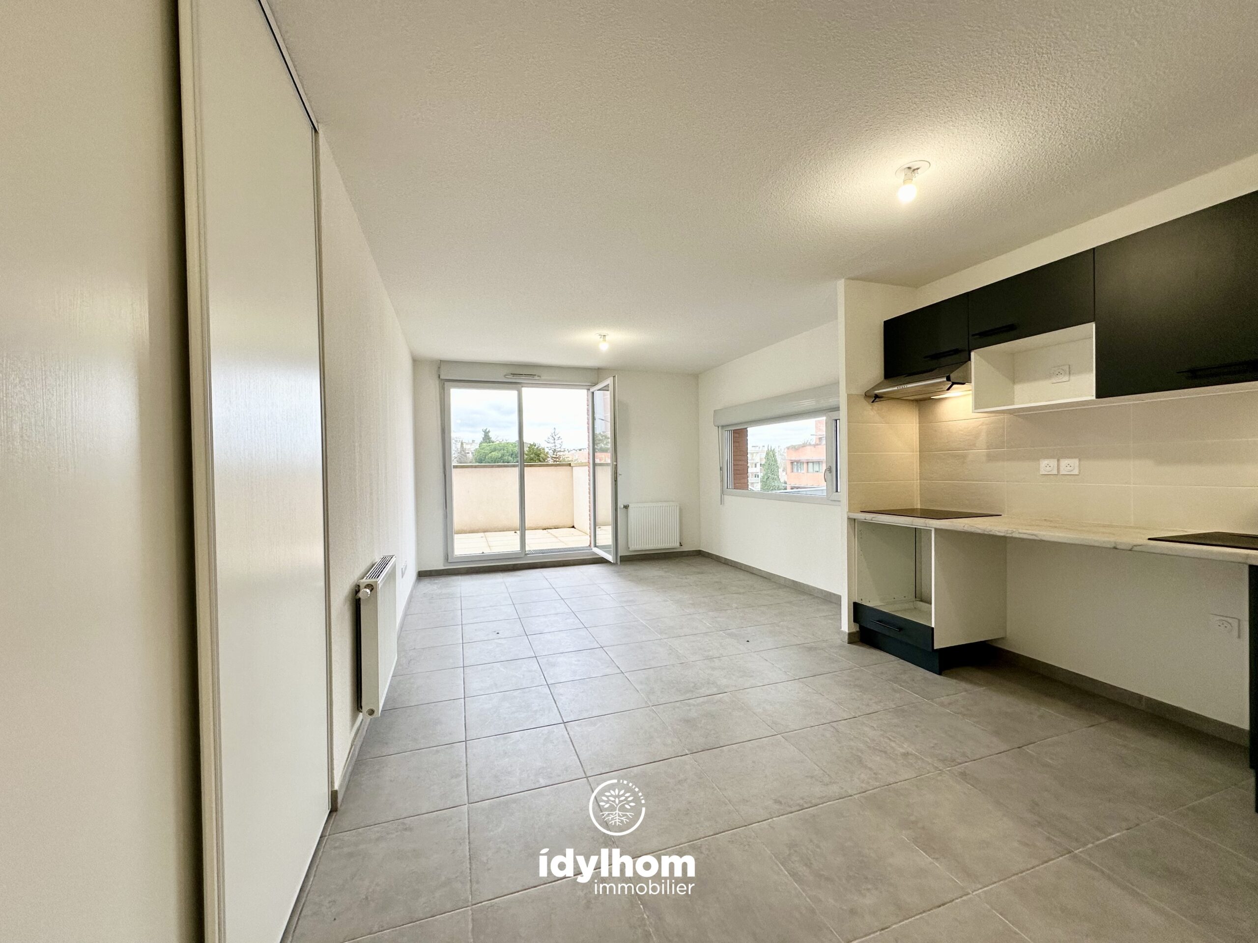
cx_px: 629
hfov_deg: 102.1
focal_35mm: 14
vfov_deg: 85.7
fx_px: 509
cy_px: 472
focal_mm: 2.22
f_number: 2.2
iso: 100
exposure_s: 1/100
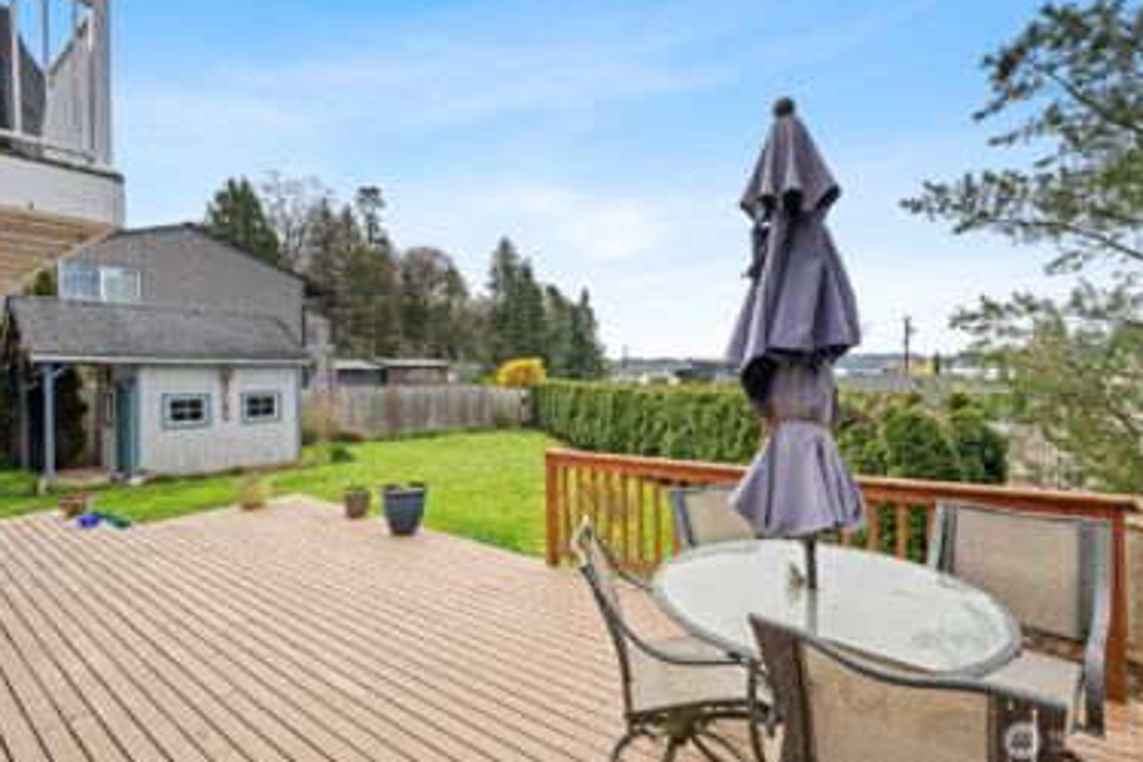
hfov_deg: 94.9
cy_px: 361
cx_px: 570
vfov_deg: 71.9
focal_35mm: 17
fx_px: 525
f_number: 8
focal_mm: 15.5
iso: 200
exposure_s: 1/80
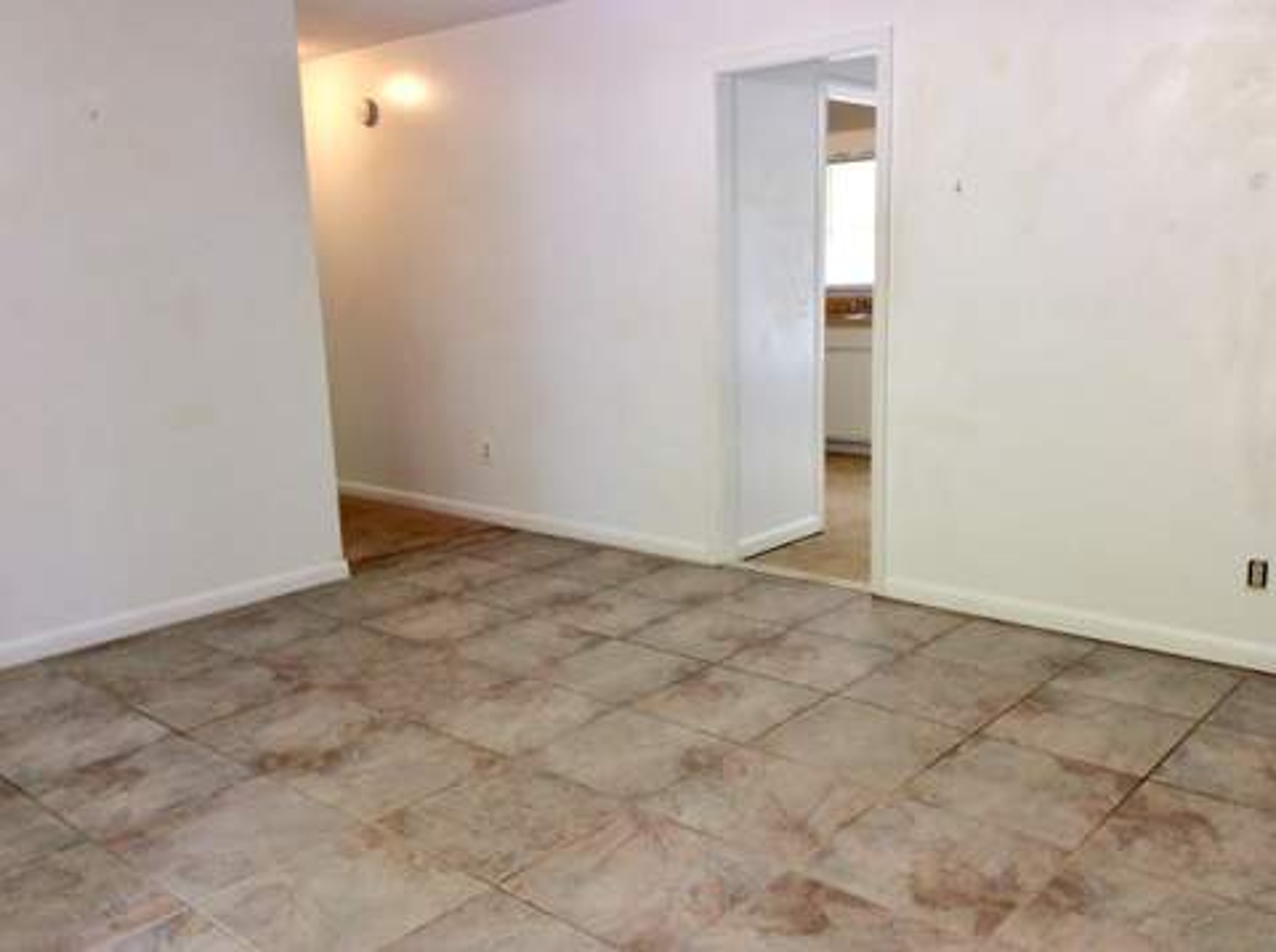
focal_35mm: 32
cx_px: 638
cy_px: 476
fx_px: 1177
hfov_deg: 56.9
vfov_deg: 44.0
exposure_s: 1/24
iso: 64
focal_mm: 3.3
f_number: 2.4
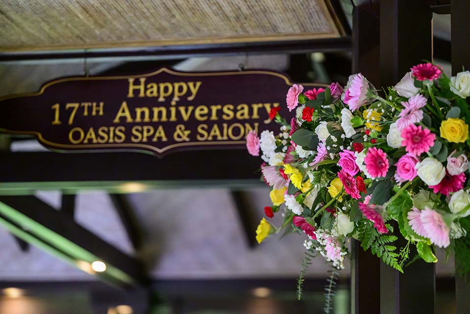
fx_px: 1319
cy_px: 157
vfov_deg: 13.6
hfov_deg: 20.2
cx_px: 235
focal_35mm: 101
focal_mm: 101
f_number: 2.8
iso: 6400
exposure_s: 1/320
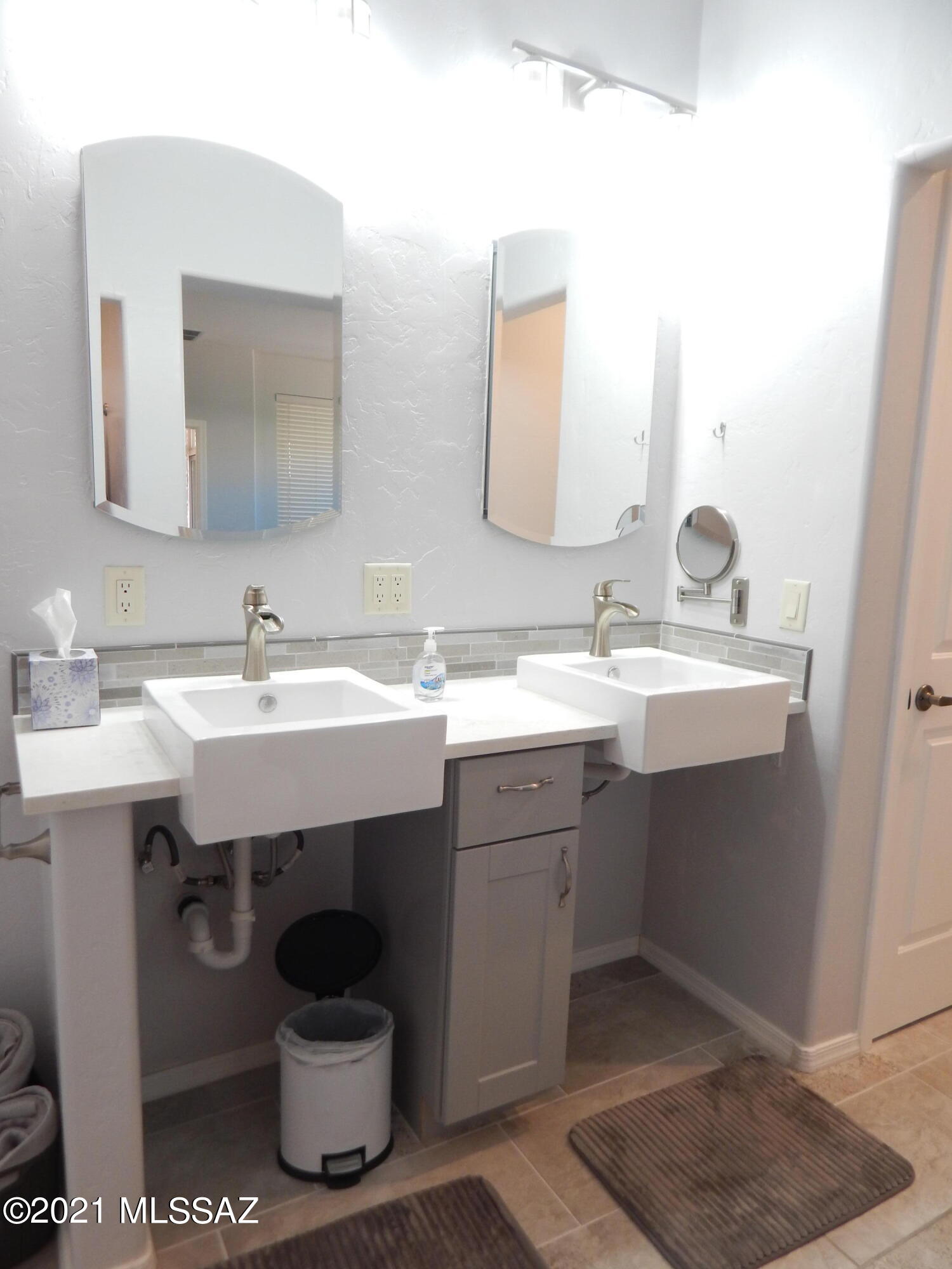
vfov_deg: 73.9
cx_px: 476
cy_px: 634
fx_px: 843
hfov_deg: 58.9
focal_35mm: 23
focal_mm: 4
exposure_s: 1/30
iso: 180
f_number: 3
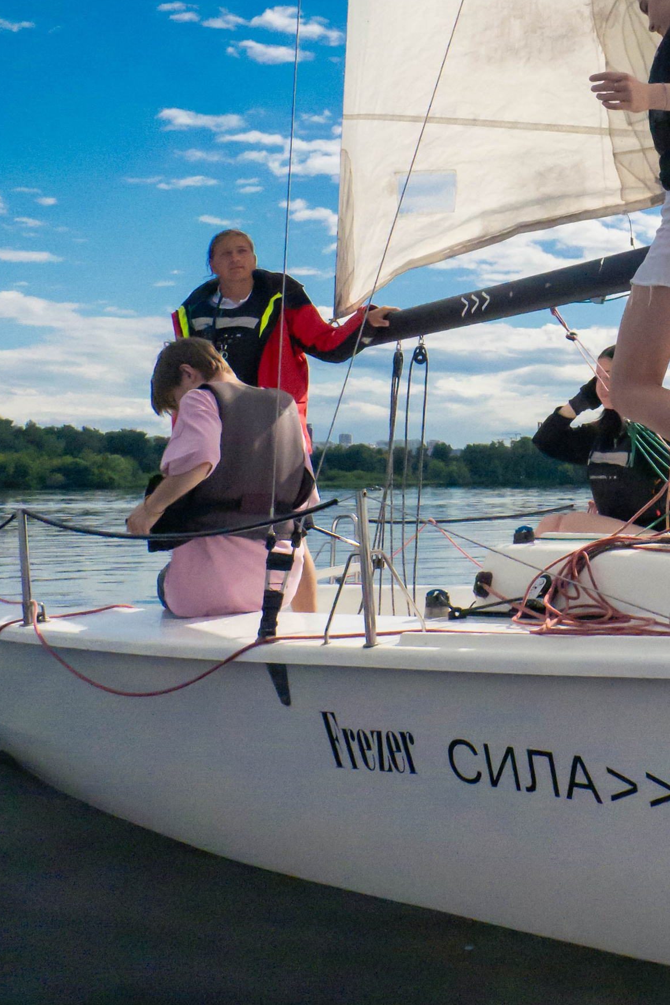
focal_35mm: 53
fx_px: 1480
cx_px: 670
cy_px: 228
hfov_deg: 24.4
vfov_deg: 36.5
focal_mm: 16
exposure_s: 1/17000
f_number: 11
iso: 12800
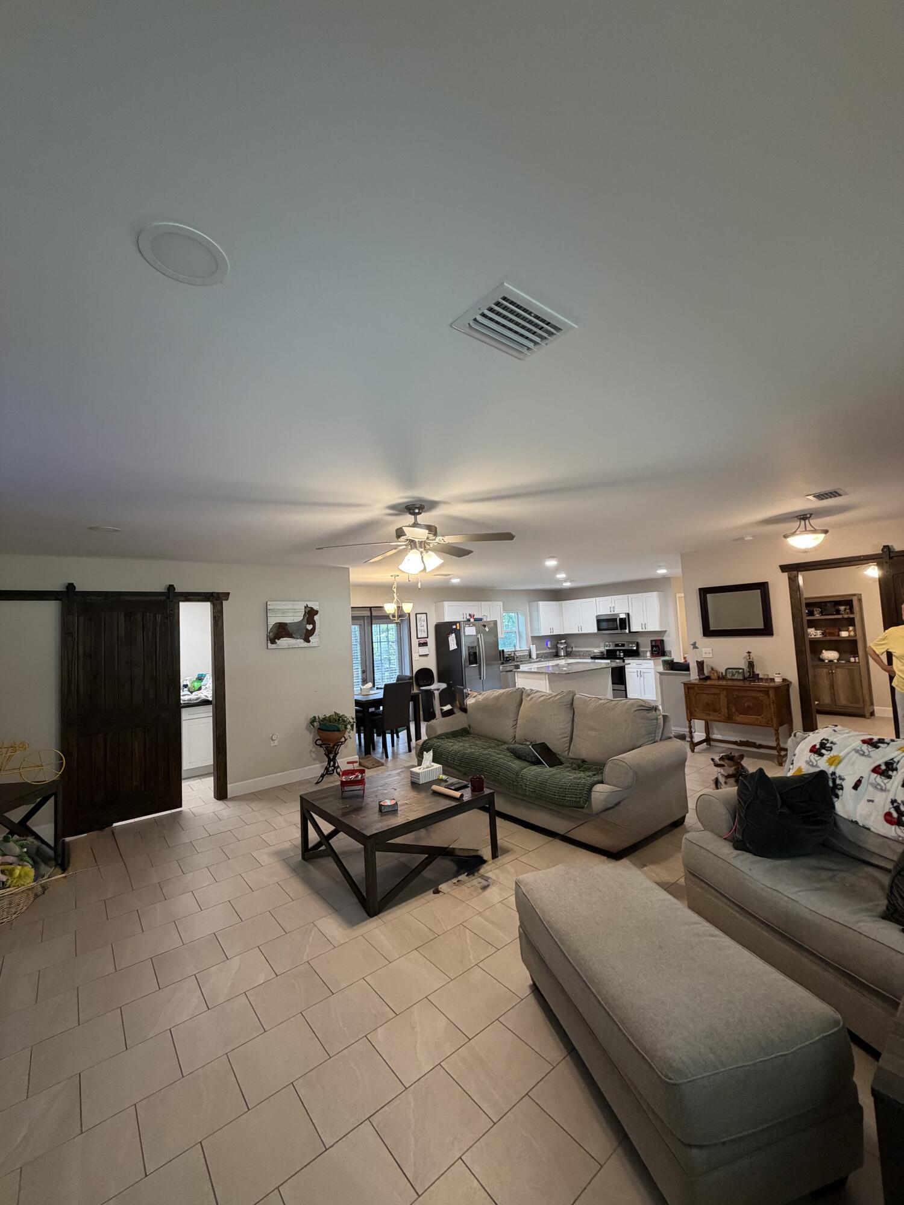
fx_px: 487
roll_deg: +3.2
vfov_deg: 102.1
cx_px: 452
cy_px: 602
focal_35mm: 14
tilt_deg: +5.7
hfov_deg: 85.7
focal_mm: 2.22
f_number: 2.2
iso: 200
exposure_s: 1/60
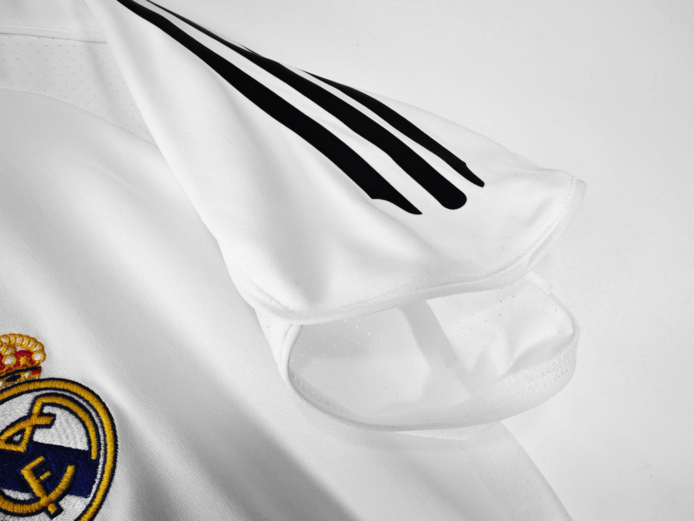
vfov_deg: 58.9
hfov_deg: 73.9
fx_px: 461
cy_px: 260
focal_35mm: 23
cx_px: 347
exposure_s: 1/100
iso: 144
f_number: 2.2
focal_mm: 2.59
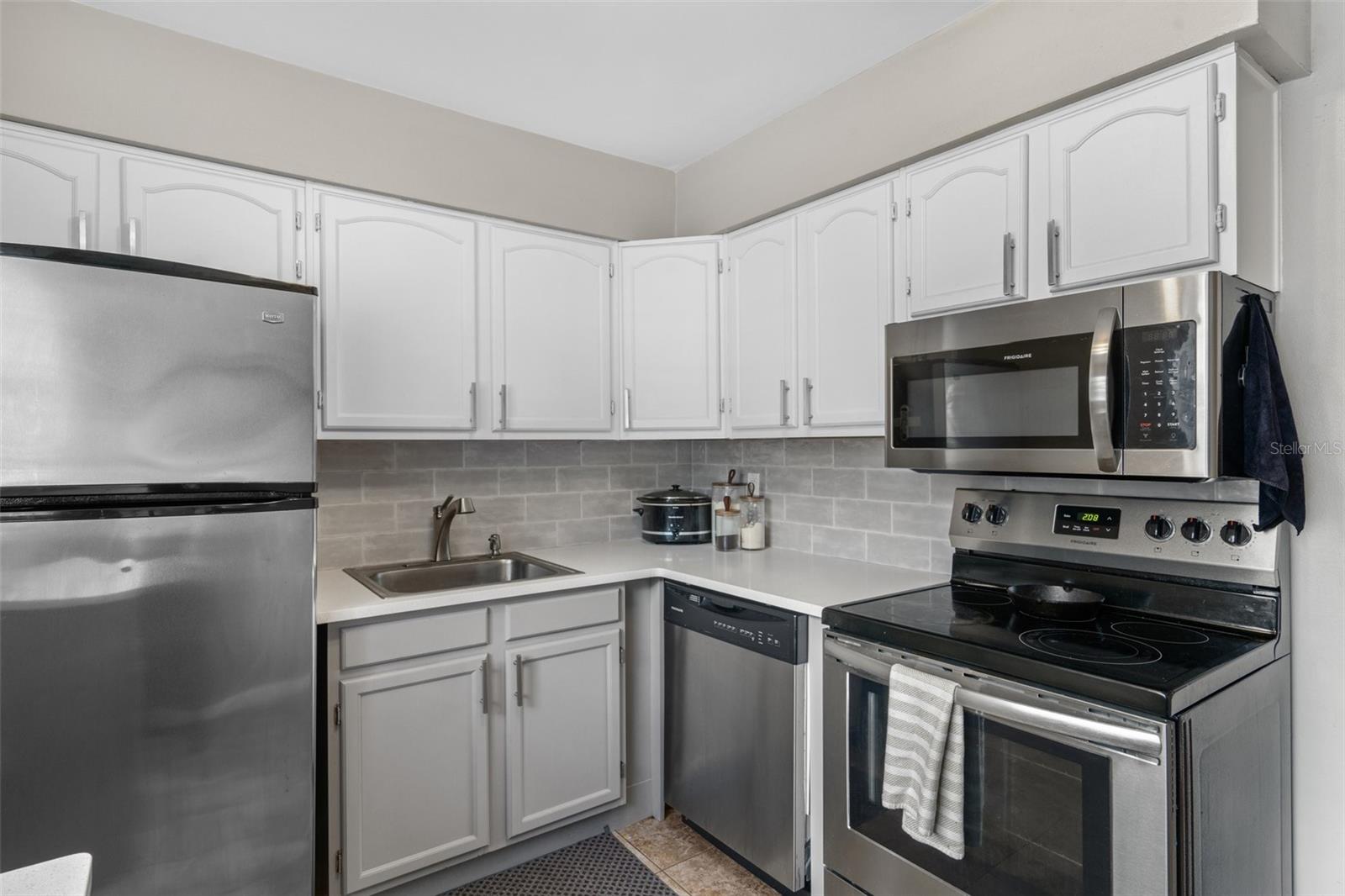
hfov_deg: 90.0
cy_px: 448
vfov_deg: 67.4
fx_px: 672
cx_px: 672
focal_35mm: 18
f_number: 8
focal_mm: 18
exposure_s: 1.6
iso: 320
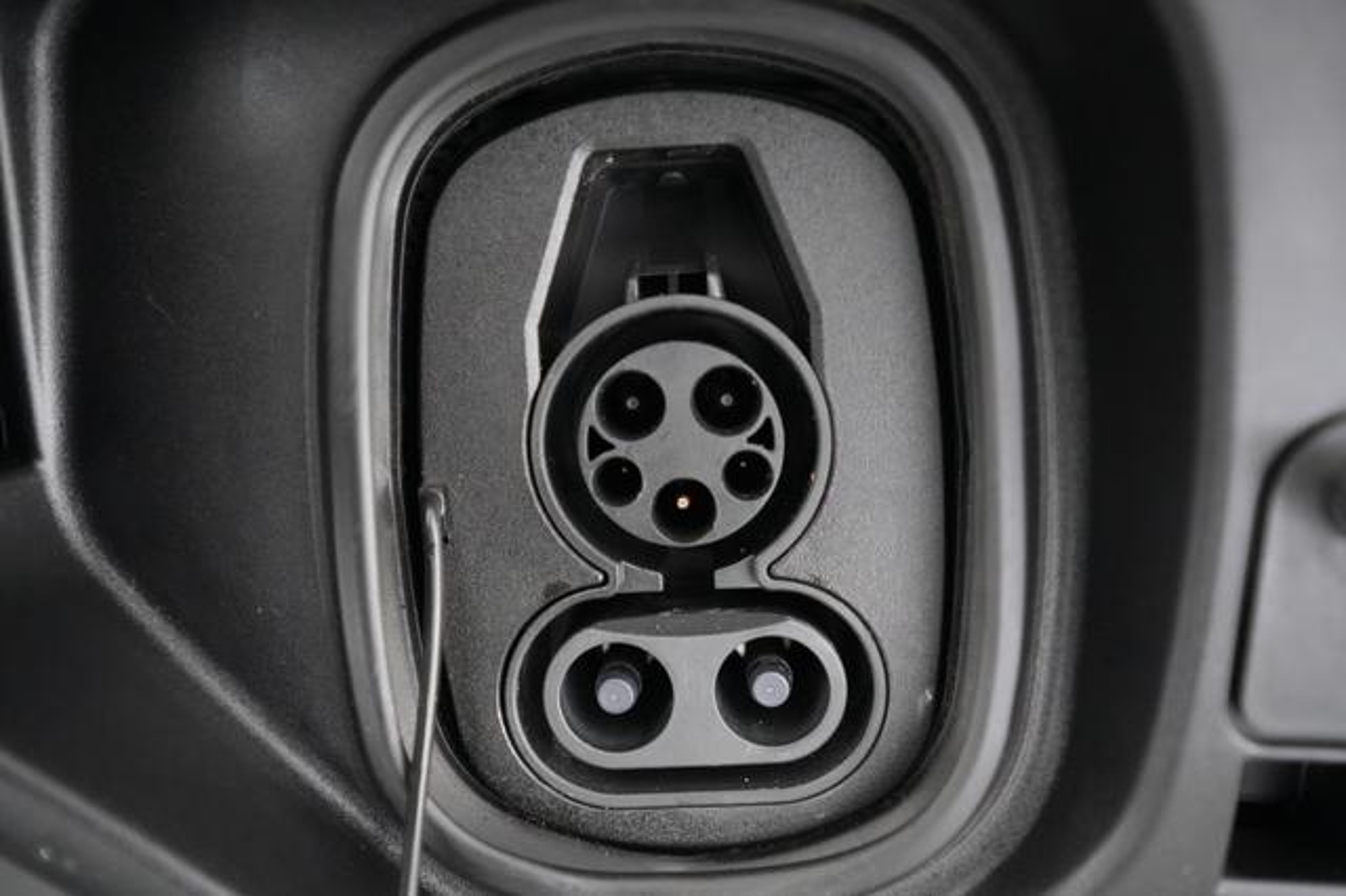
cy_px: 448
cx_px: 673
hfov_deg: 65.5
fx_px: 1046
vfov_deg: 46.4
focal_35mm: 28
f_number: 2.8
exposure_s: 1/40
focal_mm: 28
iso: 12800
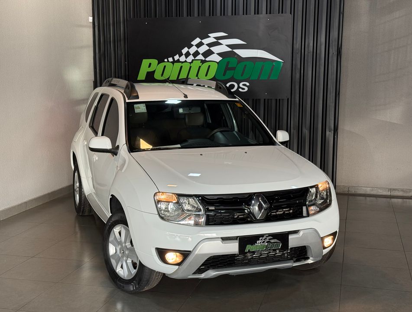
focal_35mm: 48
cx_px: 206
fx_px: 573
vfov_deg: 30.4
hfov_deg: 39.5
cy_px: 156
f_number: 1.78
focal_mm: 6.76
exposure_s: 1/60
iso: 100
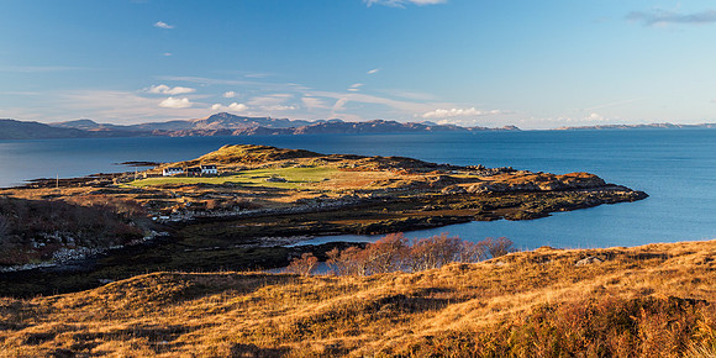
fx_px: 786
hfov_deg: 49.0
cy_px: 89
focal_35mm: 42
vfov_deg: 25.4
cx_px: 358
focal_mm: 19
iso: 200
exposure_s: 1/100
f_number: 5.6
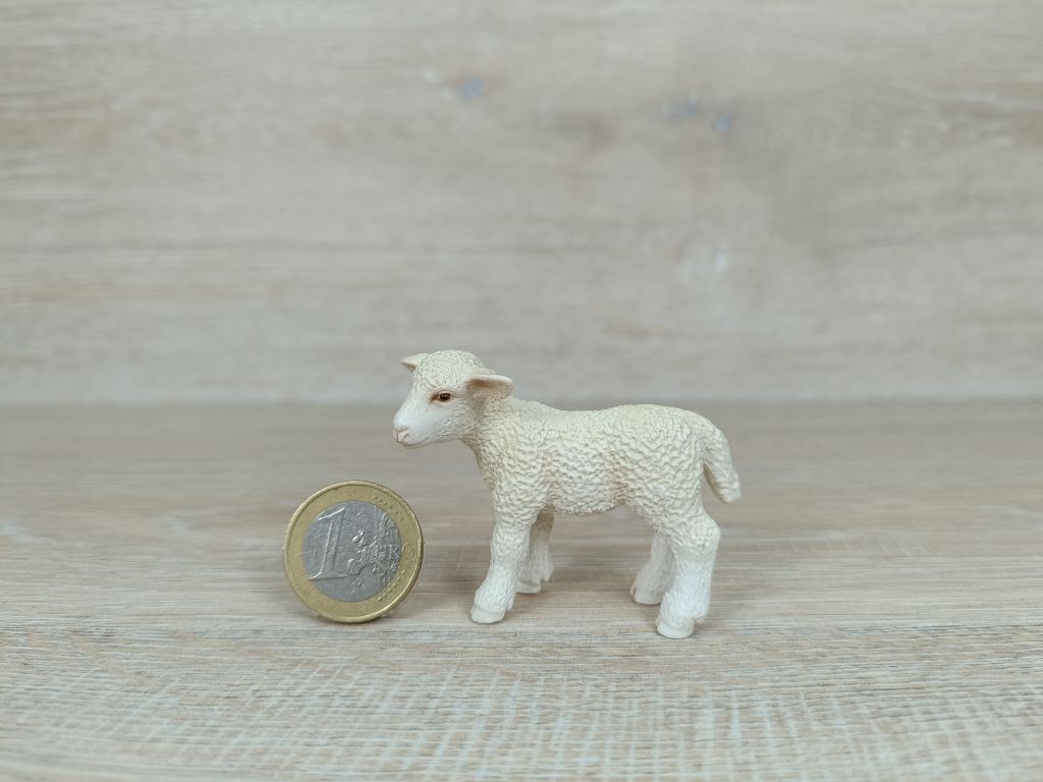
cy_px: 391
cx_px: 522
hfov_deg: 71.6
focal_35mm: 24
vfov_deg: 56.8
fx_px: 723
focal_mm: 5.59
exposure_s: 1/164
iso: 52
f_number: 1.88
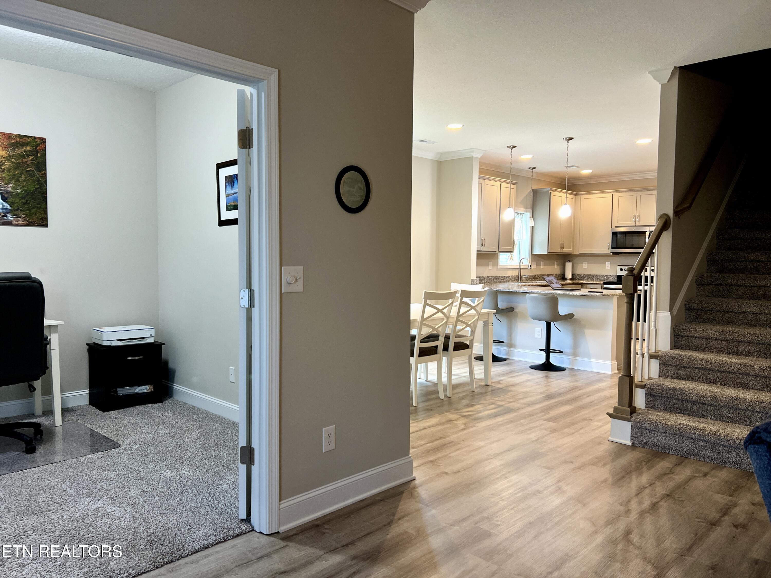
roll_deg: -0.5
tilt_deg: -3.3
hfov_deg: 67.3
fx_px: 579
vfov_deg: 53.1
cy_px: 289
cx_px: 386
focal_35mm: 26
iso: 160
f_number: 1.5
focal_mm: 5.7
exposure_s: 1/60
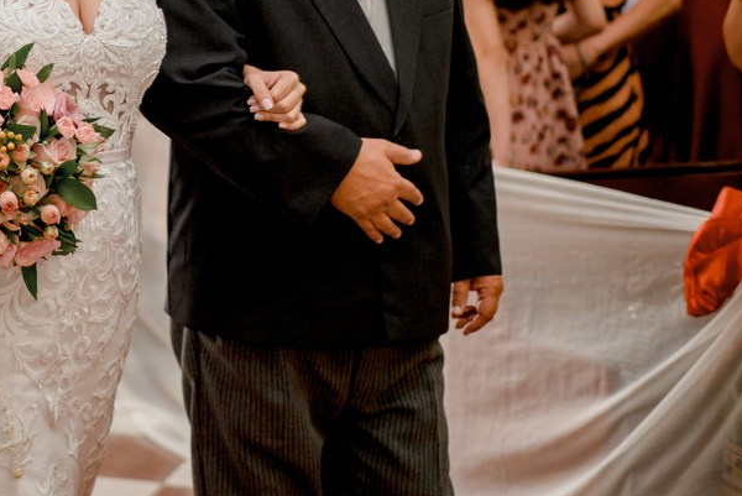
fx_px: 2063
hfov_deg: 19.9
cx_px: 25
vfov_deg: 13.6
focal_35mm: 100
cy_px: 24
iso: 800
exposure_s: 1/200
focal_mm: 50
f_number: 2.2
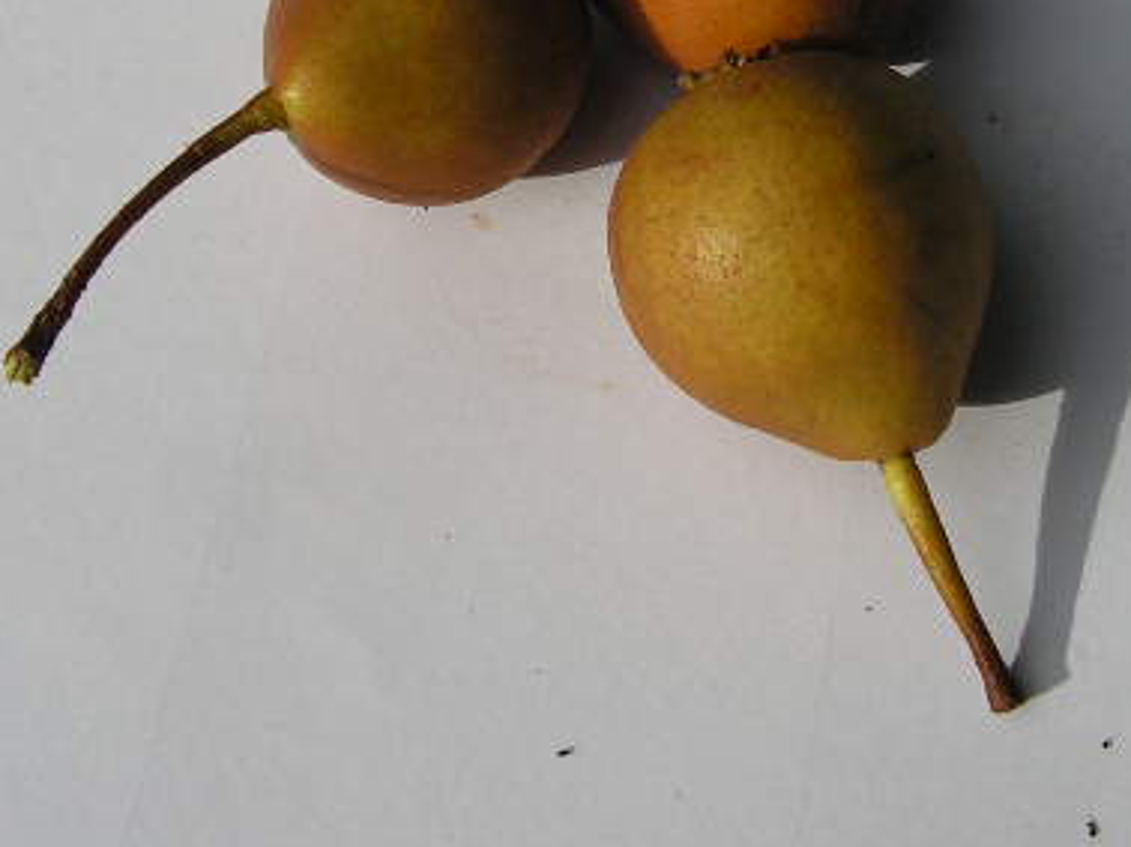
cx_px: 694
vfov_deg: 23.5
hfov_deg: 31.6
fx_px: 1992
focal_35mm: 61
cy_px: 135
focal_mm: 6
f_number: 4.8
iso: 64
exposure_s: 1/800
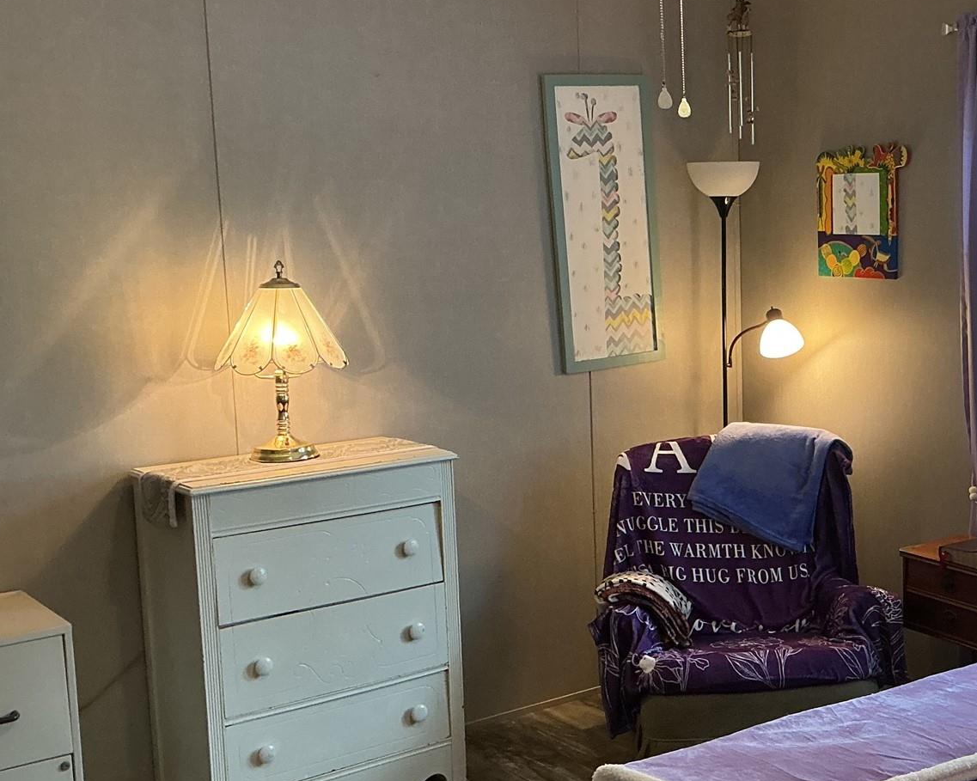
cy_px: 400
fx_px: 1474
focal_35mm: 51
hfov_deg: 35.9
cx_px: 729
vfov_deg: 29.7
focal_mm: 3
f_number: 1.8
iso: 100
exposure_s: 1/60
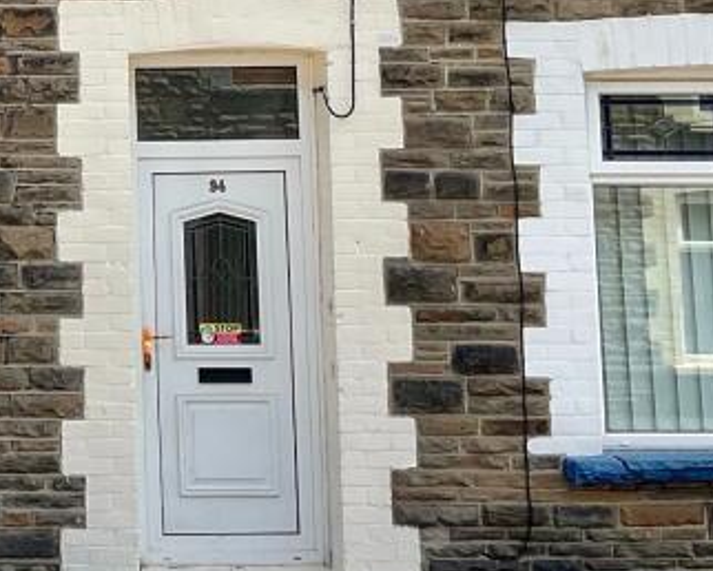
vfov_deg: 16.7
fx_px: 1900
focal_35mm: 90
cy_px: -7
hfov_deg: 20.0
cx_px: -124
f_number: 1.8
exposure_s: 1/842
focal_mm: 3
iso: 16
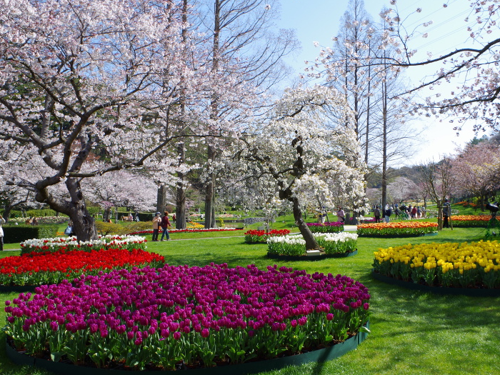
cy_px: 186
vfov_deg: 41.8
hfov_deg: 53.9
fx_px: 491
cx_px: 268
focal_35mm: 34
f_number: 11
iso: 200
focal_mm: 21.25
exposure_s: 1/100
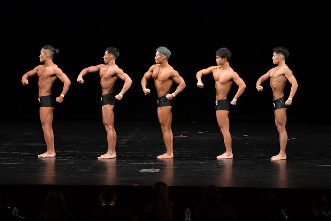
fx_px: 1544
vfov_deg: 8.2
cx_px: 166
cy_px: 110
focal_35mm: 168
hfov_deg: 12.2
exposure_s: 1/400
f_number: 5.6
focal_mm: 112
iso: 2500
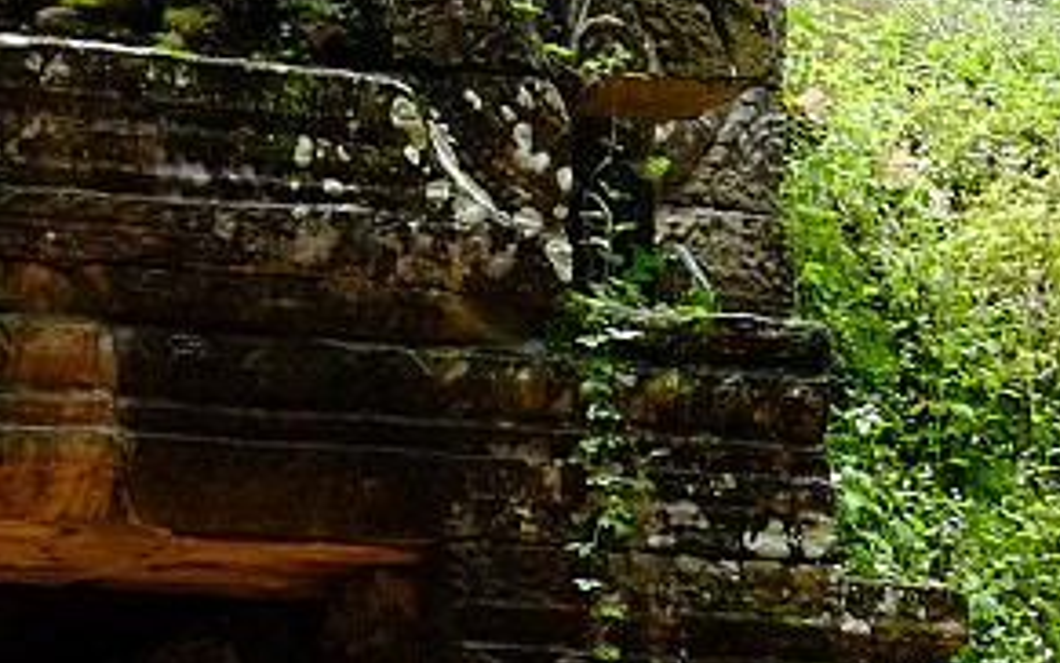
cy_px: -1206
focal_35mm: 202
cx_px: 55
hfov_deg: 10.3
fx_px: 5837
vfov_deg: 6.1
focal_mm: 24.3
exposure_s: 1/100
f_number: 5.6
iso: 400
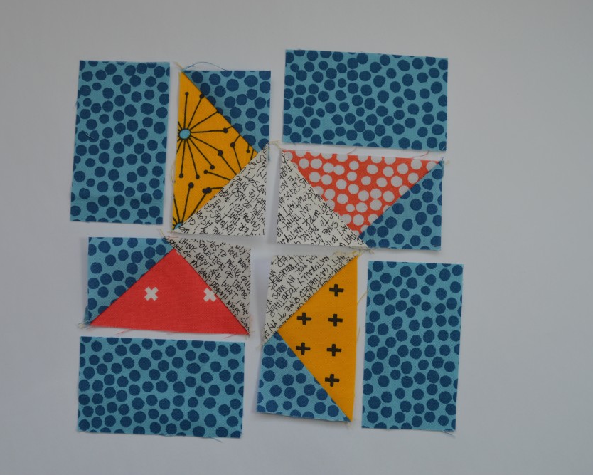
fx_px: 667
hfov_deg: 47.7
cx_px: 238
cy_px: 236
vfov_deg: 39.2
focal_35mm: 38
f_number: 5.6
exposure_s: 1/125
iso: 100
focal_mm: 22
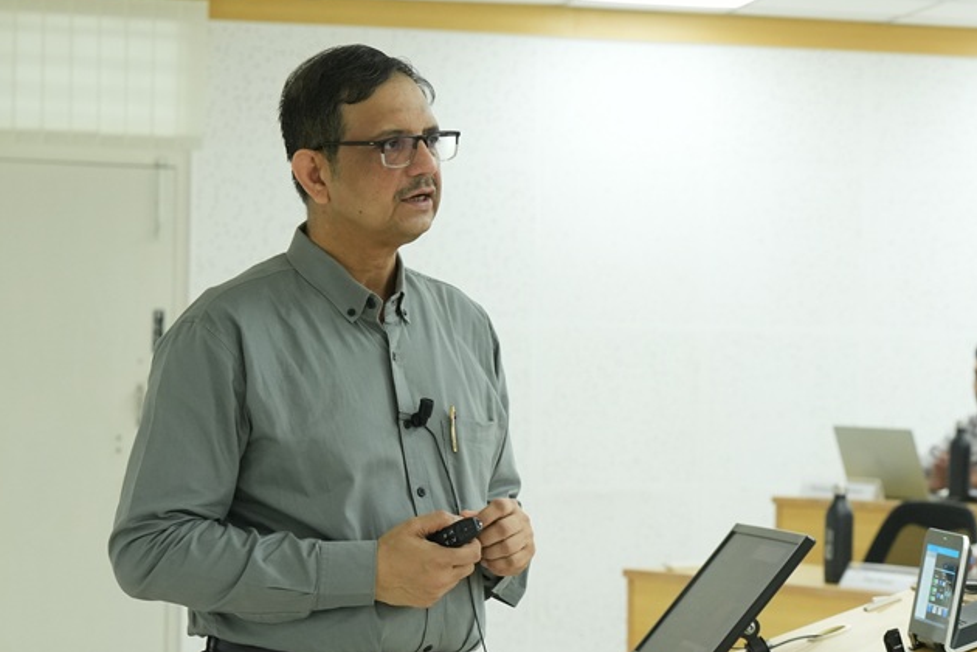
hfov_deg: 16.7
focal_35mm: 119
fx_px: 3229
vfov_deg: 11.5
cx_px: 1086
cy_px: 383
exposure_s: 1/200
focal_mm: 50
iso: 1000
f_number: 3.5
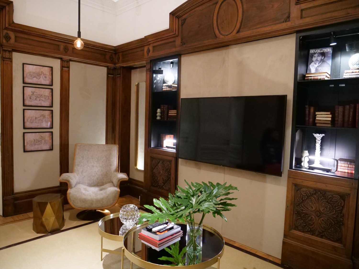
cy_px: 134
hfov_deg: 71.6
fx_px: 249
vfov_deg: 56.8
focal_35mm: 24
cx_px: 180
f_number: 2.8
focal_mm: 12
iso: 3200
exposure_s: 1/60
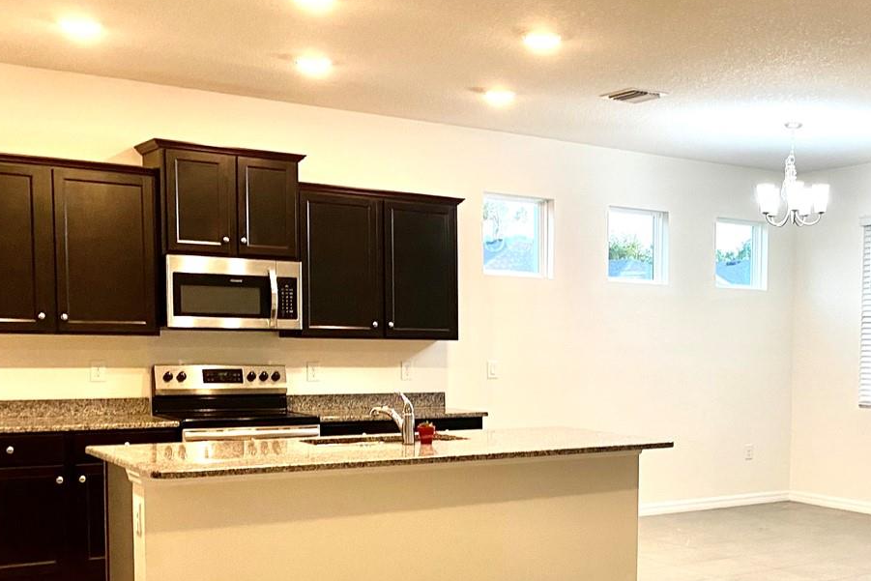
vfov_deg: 27.7
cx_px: 750
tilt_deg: -4.1
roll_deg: -1.0
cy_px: 443
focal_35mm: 48
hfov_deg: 38.8
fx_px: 1161
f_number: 1.8
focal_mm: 4.25
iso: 125
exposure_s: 1/60
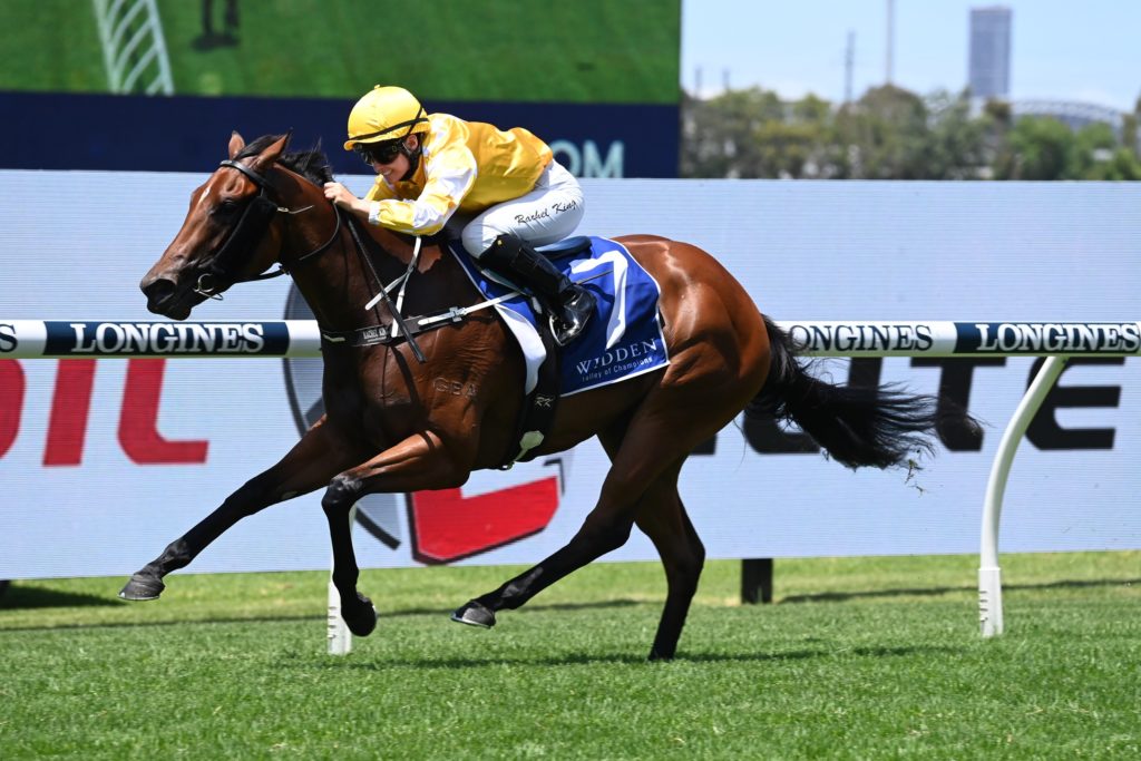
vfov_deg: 4.9
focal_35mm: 280
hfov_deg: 7.4
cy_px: 380
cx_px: 570
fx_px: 8875
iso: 800
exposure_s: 1/1600
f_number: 8
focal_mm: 280
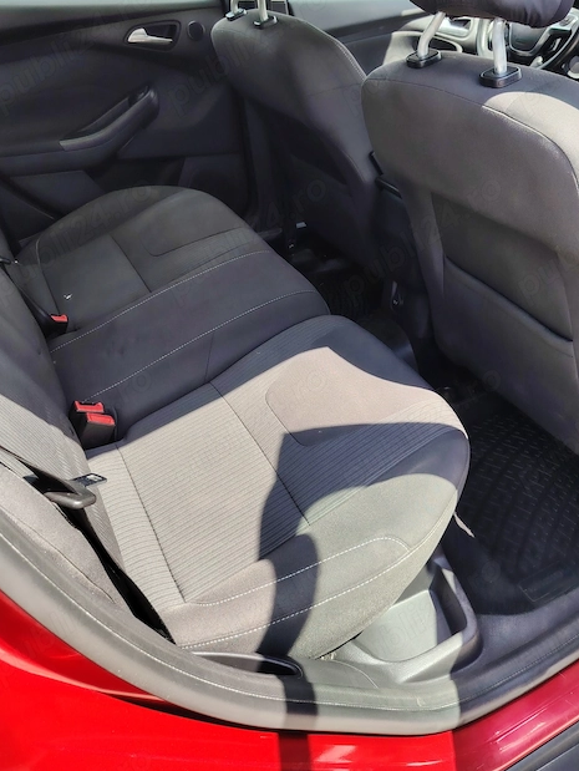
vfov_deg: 57.4
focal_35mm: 31
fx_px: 691
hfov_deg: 45.3
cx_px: 334
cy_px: 279
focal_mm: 5.25
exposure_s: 1/234
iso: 100
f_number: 1.75
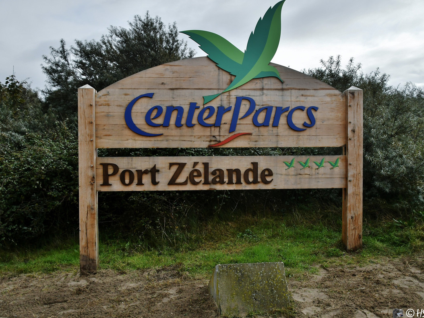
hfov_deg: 53.2
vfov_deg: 41.2
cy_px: 158
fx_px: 423
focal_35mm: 35
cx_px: 208
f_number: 3.5
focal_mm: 21
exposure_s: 1/1600
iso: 400
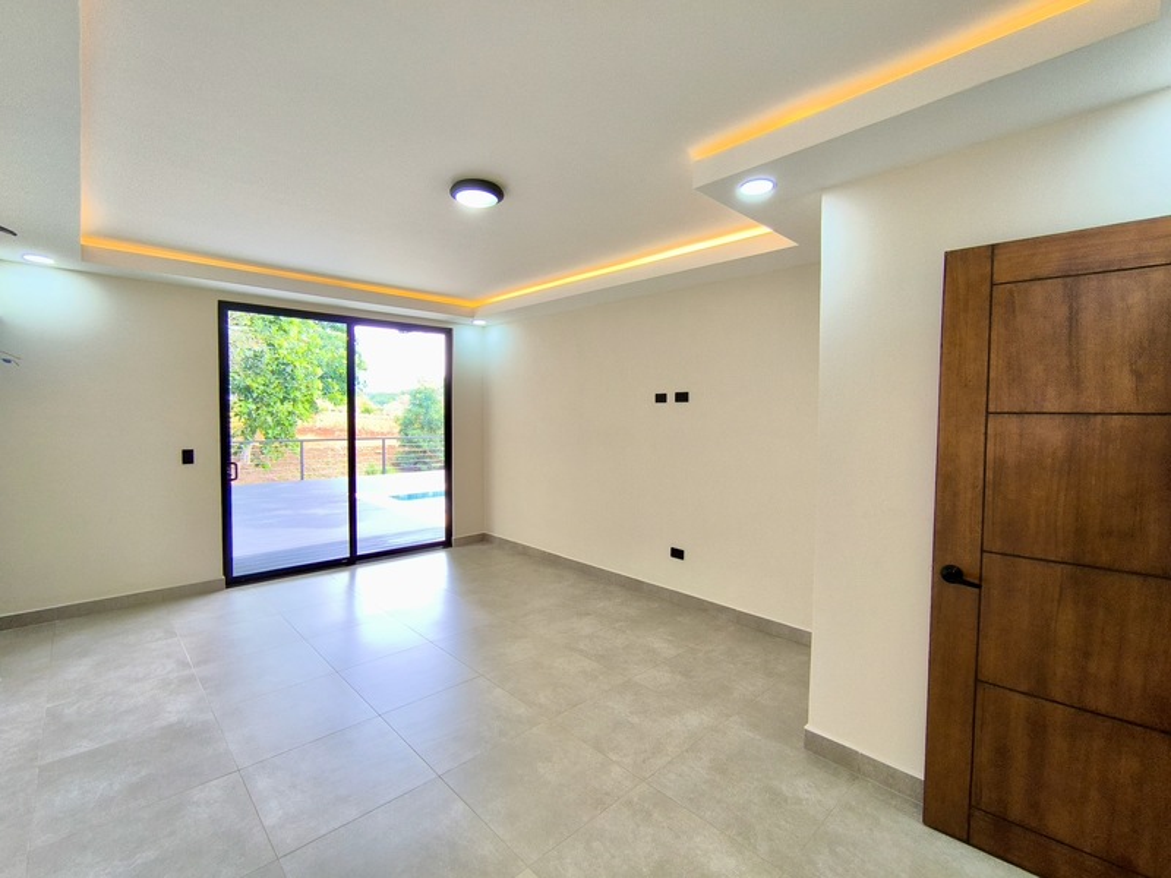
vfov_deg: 78.1
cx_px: 586
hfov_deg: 94.5
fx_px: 541
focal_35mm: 16
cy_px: 439
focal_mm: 1.65
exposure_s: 1/50
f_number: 2.2
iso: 50
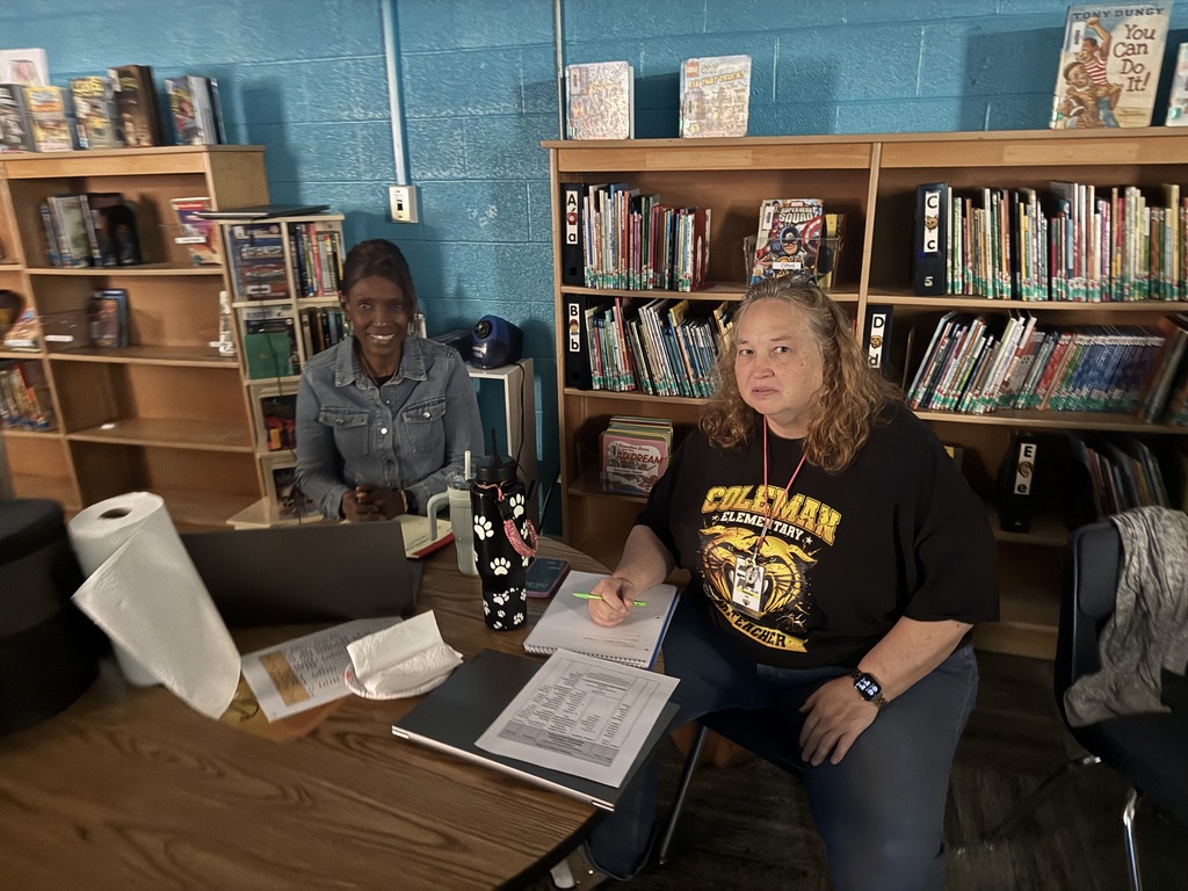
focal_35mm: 24
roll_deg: +0.9
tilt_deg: -16.3
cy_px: 446
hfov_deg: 71.6
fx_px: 824
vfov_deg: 56.8
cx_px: 594
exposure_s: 1/20
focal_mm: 6.76
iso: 1600
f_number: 1.78
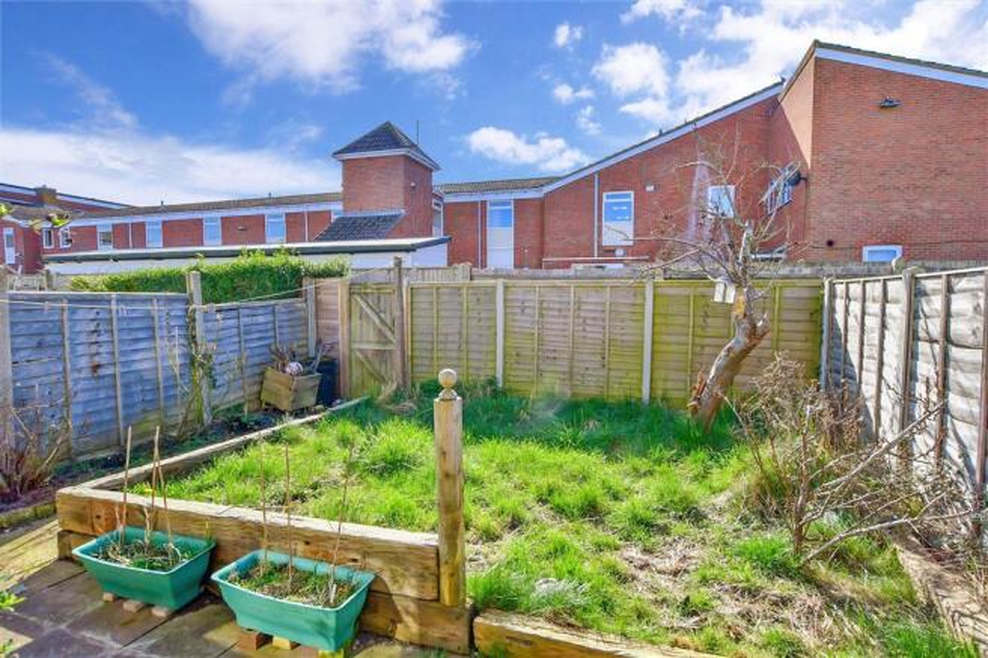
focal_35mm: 18
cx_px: 494
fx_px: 494
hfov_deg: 90.0
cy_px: 329
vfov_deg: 67.4
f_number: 8
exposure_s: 1/160
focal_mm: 12
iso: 160
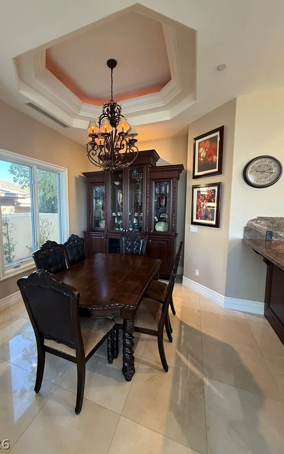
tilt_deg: -4.3
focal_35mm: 15
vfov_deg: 101.5
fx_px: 186
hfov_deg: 74.2
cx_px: 117
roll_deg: +0.8
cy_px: 225
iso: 500
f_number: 2.2
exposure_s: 1/60
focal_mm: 2.22
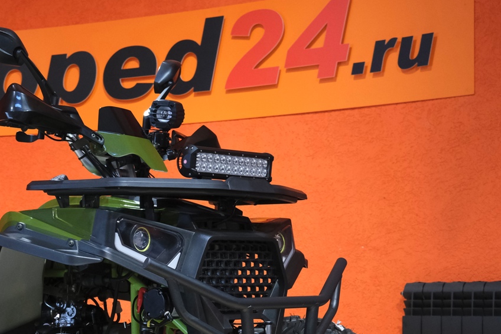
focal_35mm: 83
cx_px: 47
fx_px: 1155
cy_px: 275
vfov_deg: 16.3
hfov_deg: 23.8
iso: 2000
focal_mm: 29.2
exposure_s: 1/100
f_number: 4
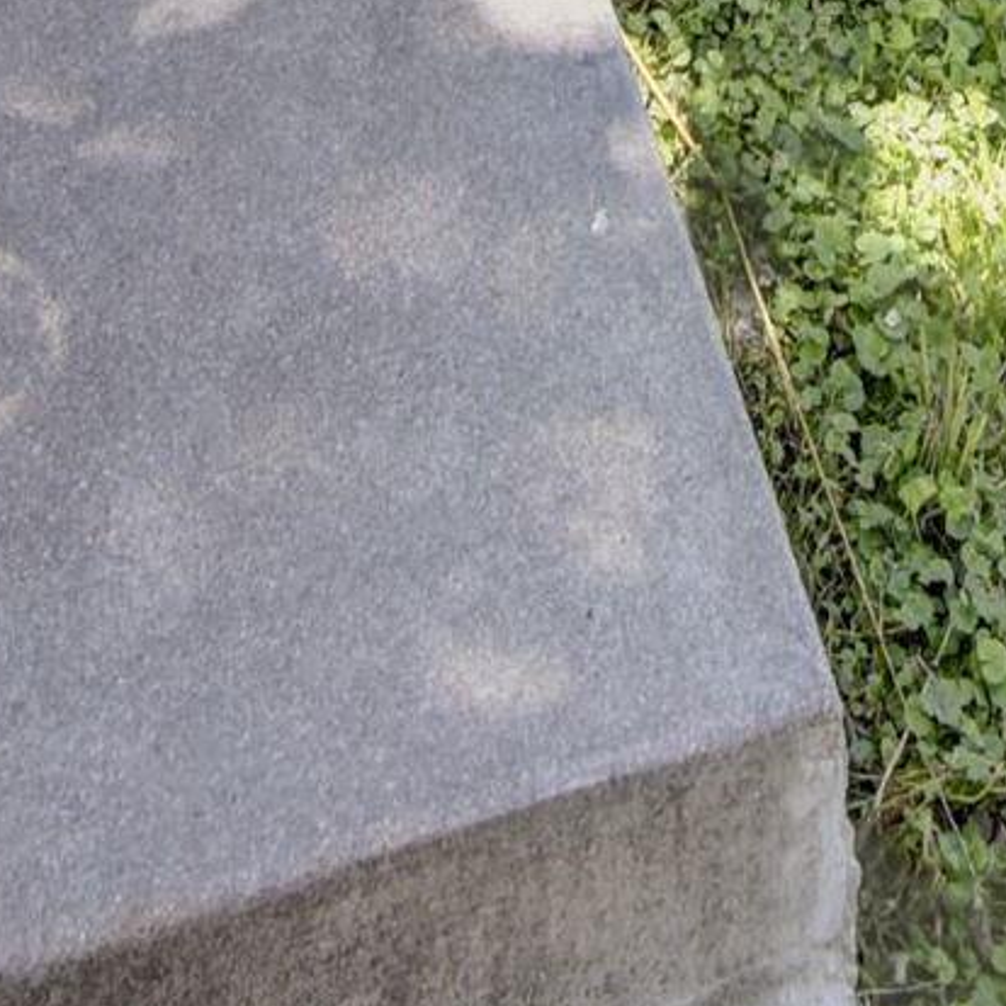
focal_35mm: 71
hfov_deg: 24.0
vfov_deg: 13.0
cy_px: -1725
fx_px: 2334
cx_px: 782
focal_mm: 10
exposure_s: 1/125
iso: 400
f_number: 8
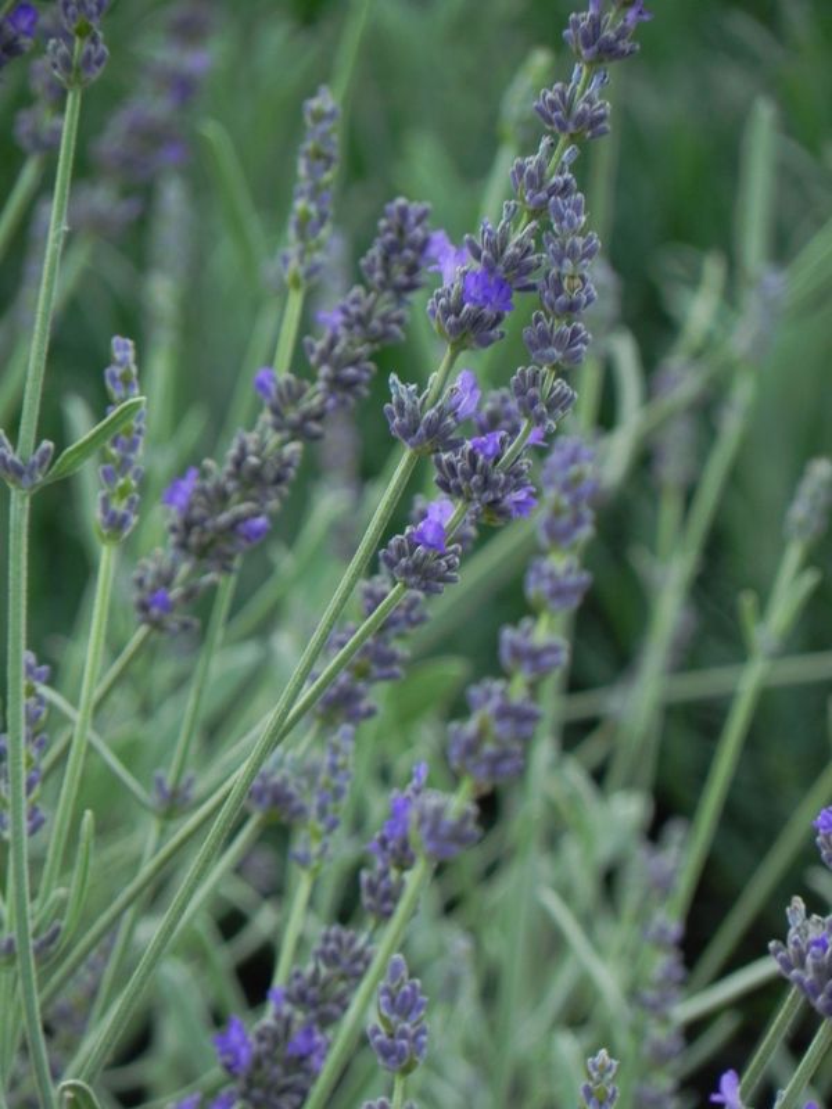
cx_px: 416
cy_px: 554
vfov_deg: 3.6
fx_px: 17626
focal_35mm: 550
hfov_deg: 2.7
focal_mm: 97.8
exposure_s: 1/50
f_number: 5
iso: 160
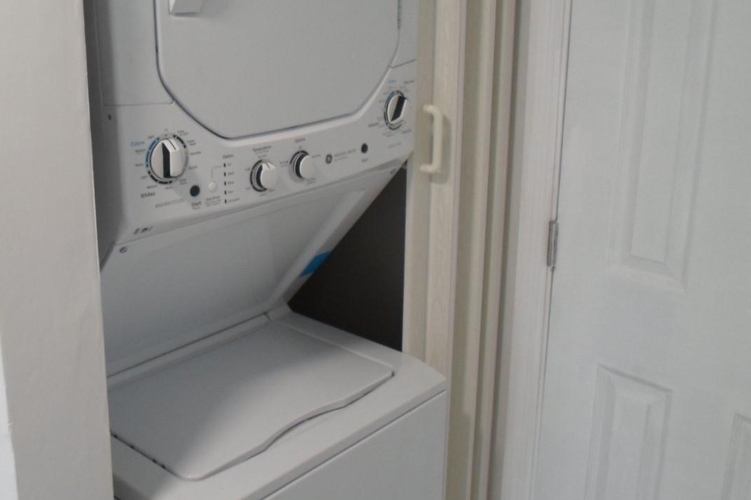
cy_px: 198
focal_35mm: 39
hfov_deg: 48.9
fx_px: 813
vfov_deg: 34.1
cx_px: 263
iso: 160
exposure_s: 1/30
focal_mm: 4.5
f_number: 2.5
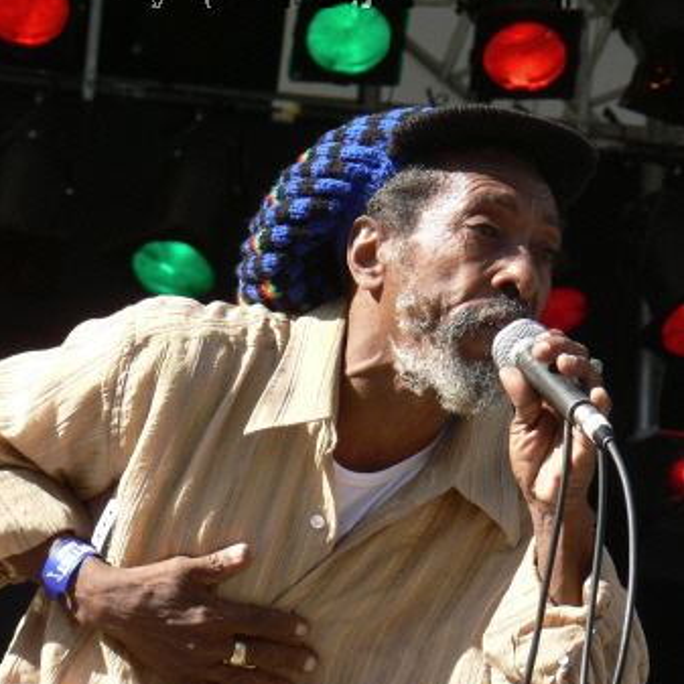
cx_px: 341
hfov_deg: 7.3
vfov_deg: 7.3
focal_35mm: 241
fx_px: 5388
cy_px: 395
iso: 64
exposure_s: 1/160
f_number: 4
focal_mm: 34.8
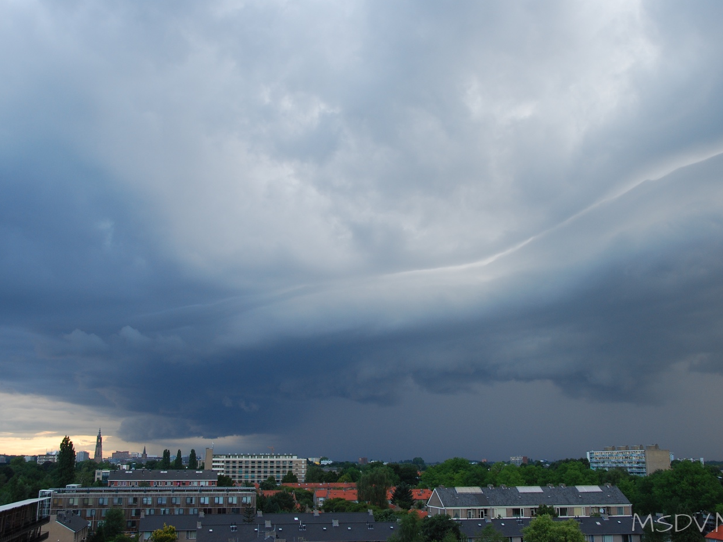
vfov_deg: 36.8
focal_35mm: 39
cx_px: 357
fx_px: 815
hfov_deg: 47.9
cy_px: 270
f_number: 5
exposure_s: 1/60
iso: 200
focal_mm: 24
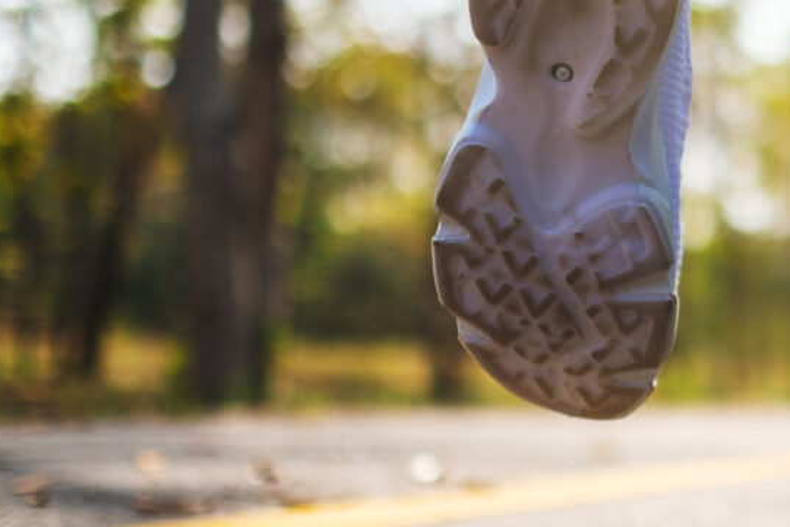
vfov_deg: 16.4
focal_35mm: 83
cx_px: 926
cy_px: 168
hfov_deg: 22.7
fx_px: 1821
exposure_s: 1/7000
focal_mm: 23
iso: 200
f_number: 1.4
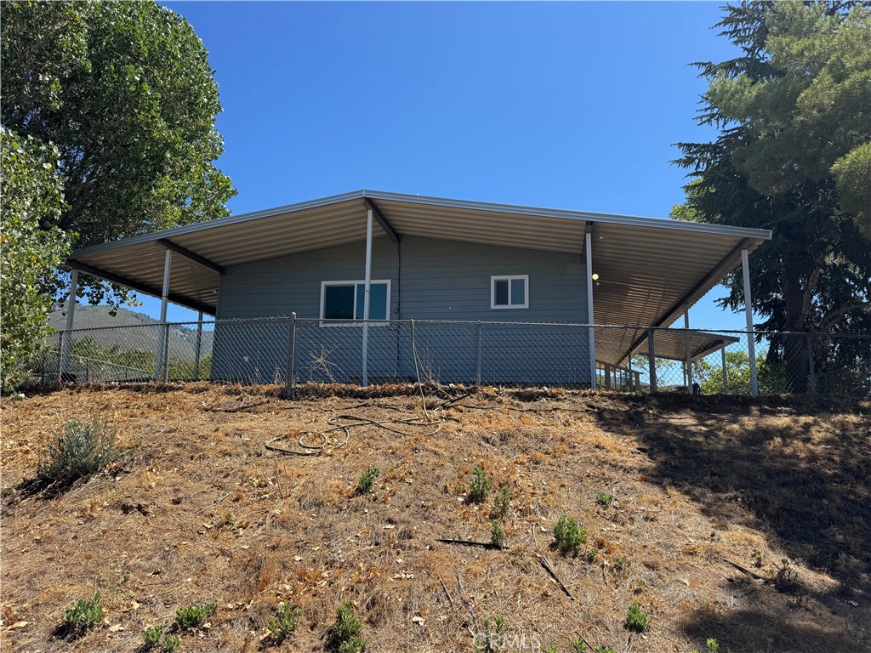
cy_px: 326
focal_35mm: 24
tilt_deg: +8.4
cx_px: 436
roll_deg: -0.8
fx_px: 604
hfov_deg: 71.6
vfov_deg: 56.8
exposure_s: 1/2959
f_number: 1.78
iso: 80
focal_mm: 6.76
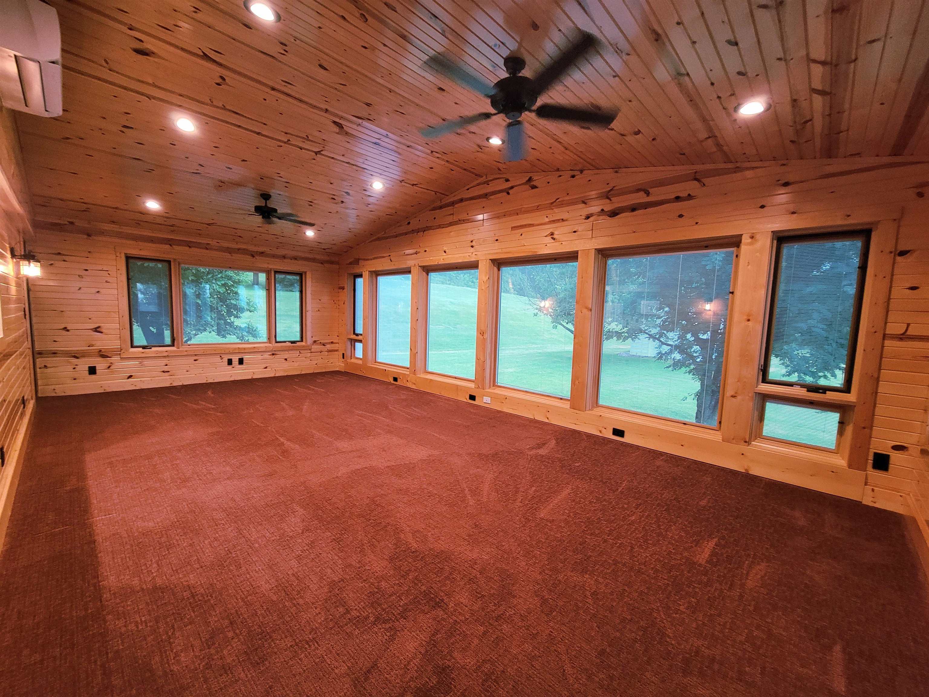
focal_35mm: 13
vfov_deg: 89.9
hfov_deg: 106.2
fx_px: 349
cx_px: 464
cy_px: 348
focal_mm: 2.2
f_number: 2.2
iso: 400
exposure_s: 1/30
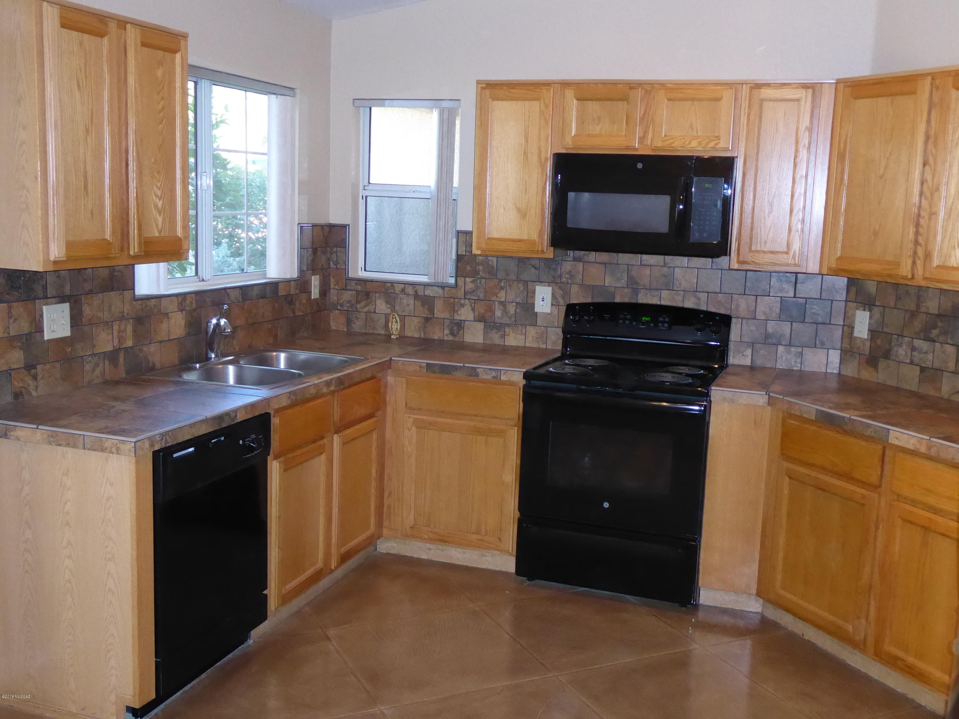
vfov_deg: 40.7
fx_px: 970
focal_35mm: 35
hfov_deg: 52.6
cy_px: 360
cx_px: 480
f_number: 3.7
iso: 800
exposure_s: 1/60
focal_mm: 6.3
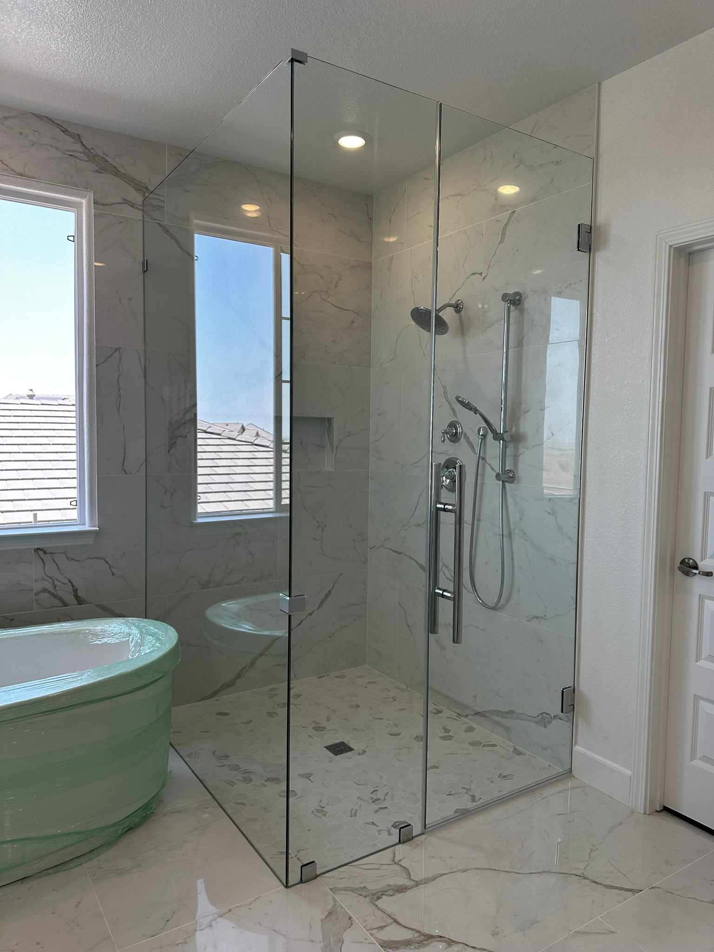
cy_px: 476
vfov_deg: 71.6
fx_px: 660
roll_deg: -1.3
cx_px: 357
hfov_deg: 56.8
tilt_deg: -3.2
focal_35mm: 24
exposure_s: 1/303
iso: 80
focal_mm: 6.86
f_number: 1.78
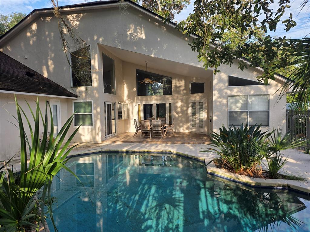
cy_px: 116
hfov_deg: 73.9
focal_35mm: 23
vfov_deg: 58.9
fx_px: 206
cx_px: 155
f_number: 1.7
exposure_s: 1/1538
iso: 80
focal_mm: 6.25
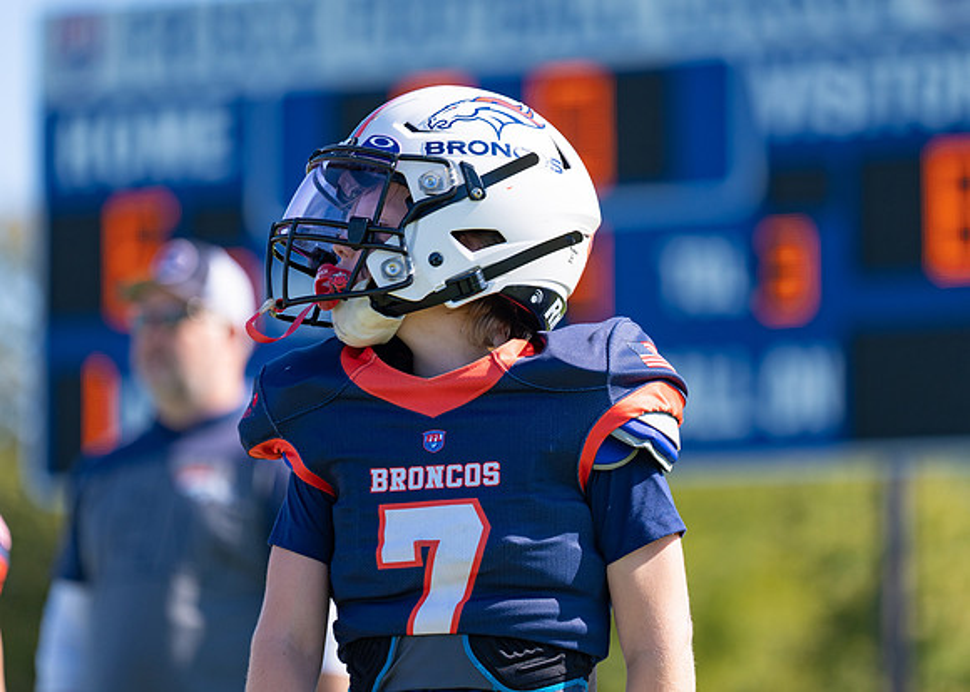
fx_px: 6175
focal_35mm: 224
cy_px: 278
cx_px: 525
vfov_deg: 6.4
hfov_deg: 9.0
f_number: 2.8
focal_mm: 176
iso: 100
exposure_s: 1/2000
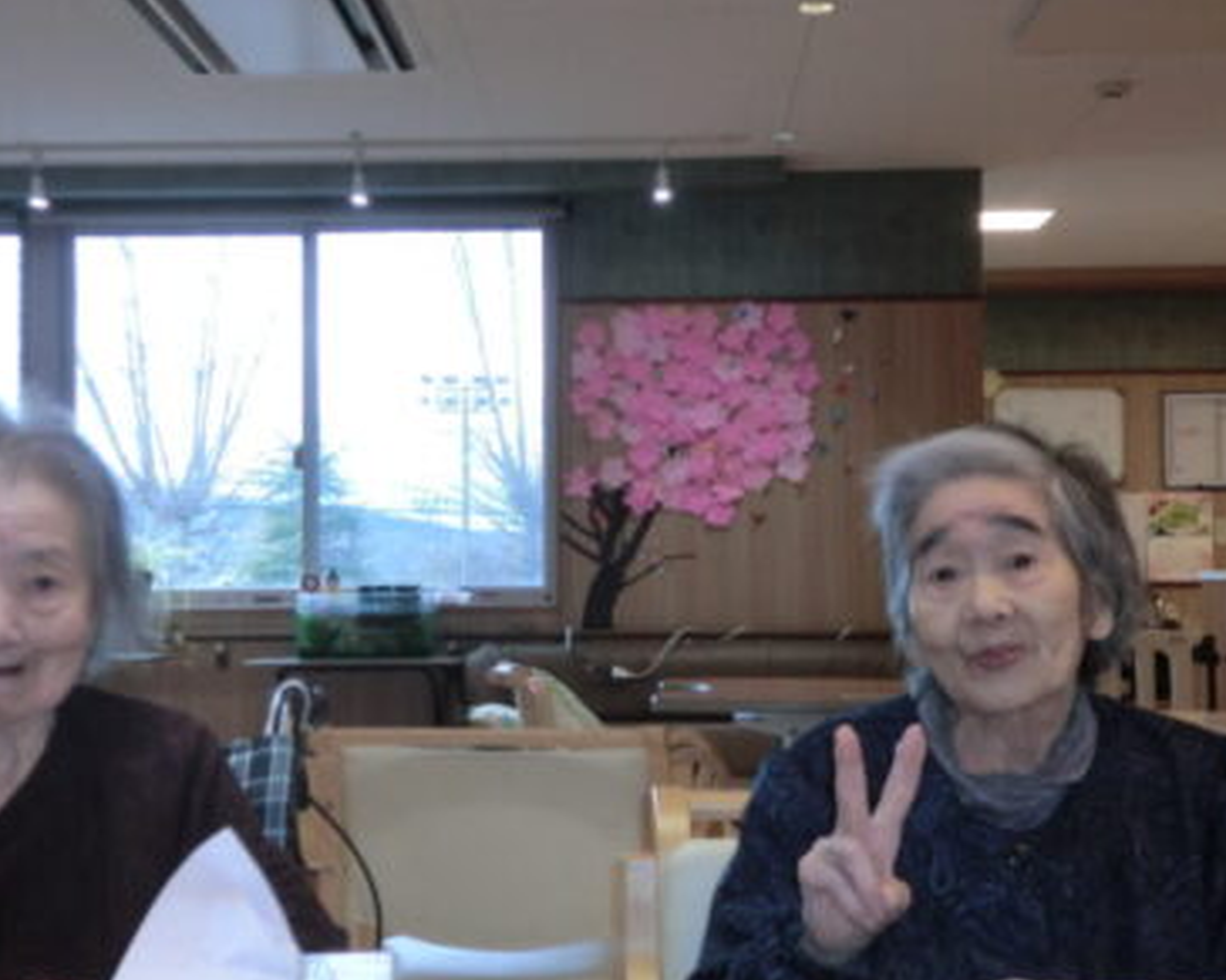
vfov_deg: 26.2
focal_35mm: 58
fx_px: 2104
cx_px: 542
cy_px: 482
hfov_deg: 32.5
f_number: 3
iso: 80
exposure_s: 1/60
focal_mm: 6.58
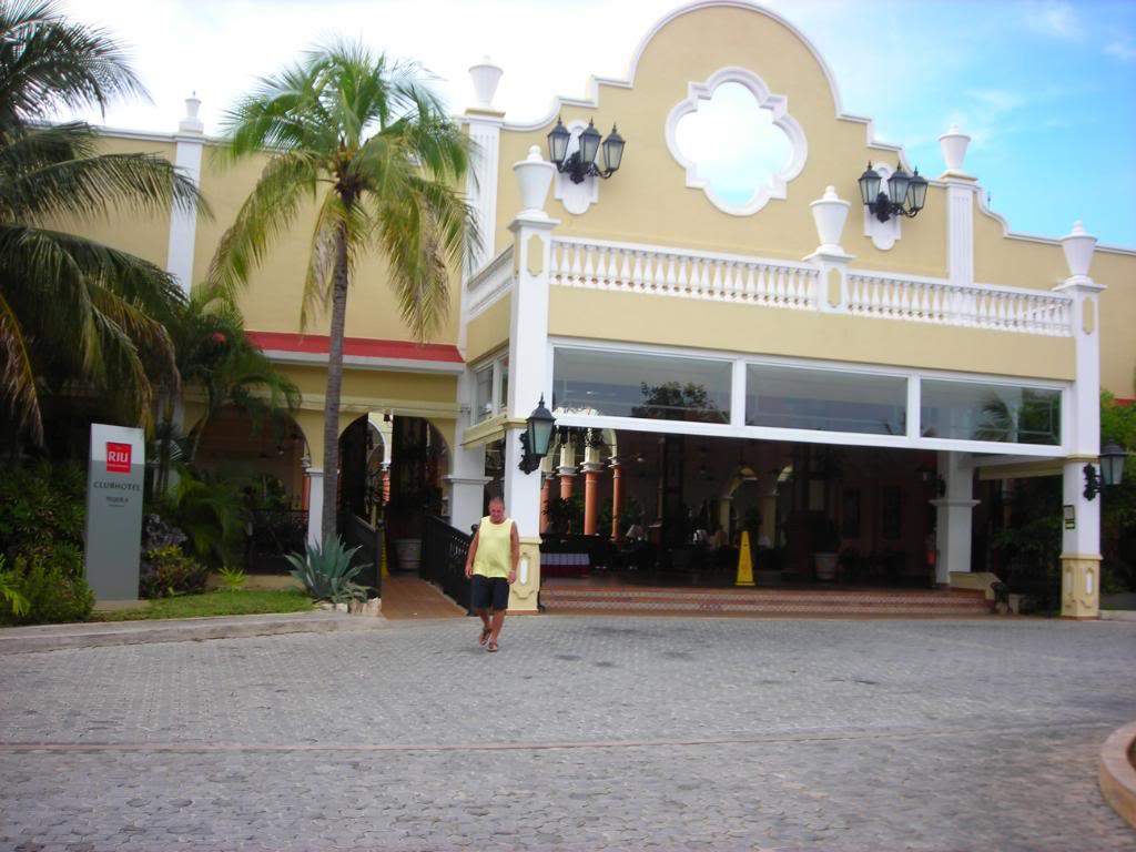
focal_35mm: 38
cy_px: 426
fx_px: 1247
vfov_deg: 37.7
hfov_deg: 49.0
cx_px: 568
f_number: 3.2
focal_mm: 6.3
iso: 50
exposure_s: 1/163
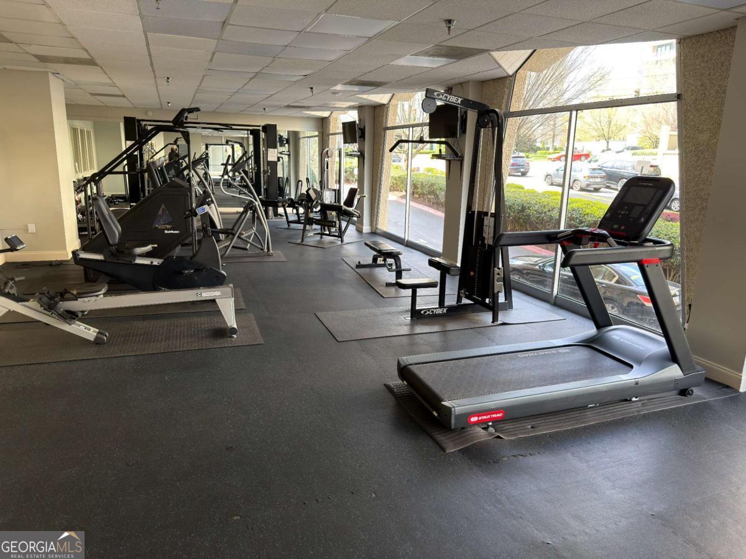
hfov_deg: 71.6
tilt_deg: -12.3
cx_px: 373
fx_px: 517
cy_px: 280
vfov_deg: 56.8
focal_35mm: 24
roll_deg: -1.7
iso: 100
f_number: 1.78
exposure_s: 1/138
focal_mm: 6.76
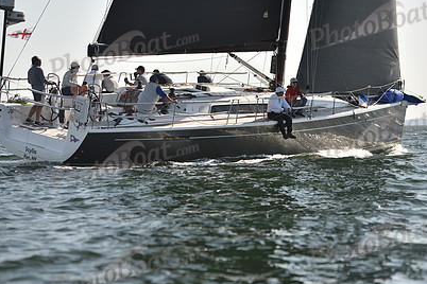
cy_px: 93
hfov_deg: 15.0
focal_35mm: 137
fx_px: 1625
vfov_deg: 10.0
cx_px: 255
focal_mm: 95
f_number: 4
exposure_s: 1/1250
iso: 250
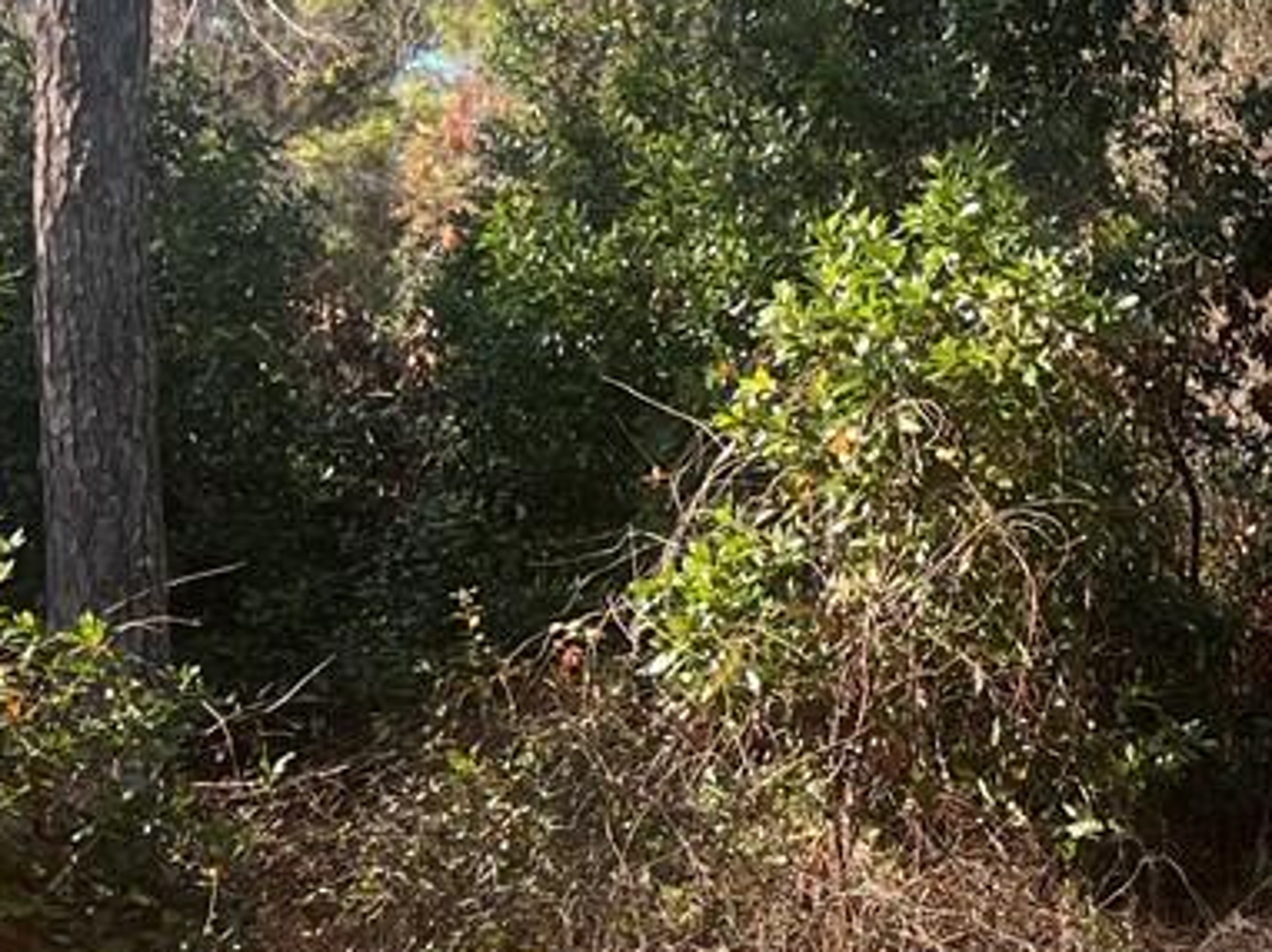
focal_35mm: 109
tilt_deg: +2.5
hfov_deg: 16.8
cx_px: 1775
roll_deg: -0.4
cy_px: 602
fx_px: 4003
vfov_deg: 13.6
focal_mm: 5.7
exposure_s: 1/840
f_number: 1.5
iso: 50
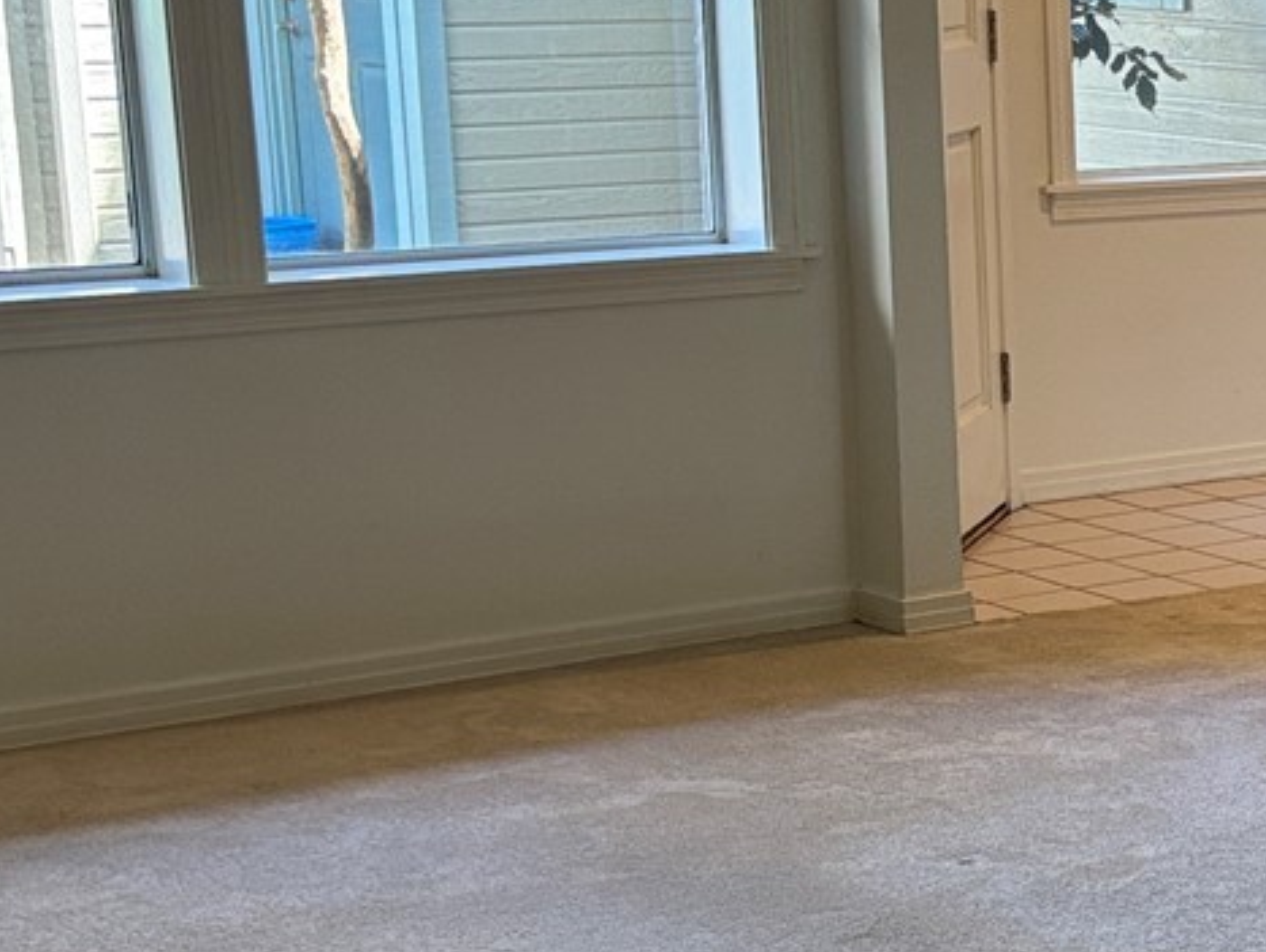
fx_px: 3257
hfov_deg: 19.9
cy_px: 654
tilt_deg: -13.3
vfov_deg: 16.6
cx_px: 1708
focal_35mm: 89
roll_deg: -1.1
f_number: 1.6
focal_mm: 5.96
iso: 125
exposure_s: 1/60
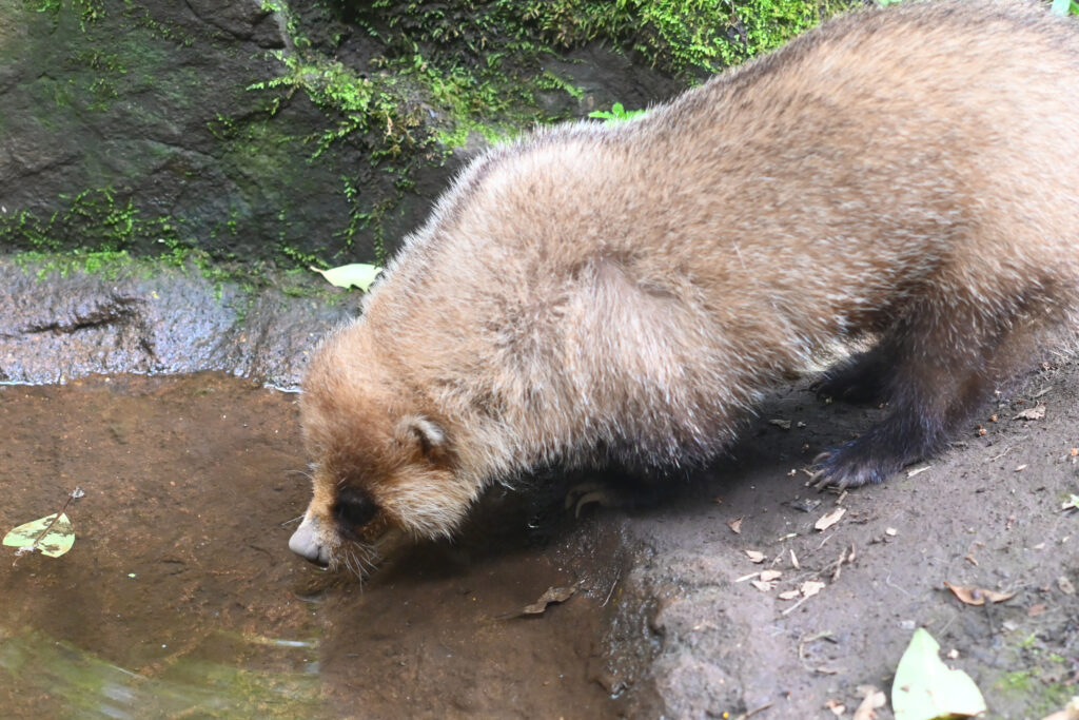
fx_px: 4706
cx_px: 540
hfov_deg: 13.1
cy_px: 360
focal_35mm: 157
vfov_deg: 8.7
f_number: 2.5
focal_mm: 105
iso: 1600
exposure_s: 1/160
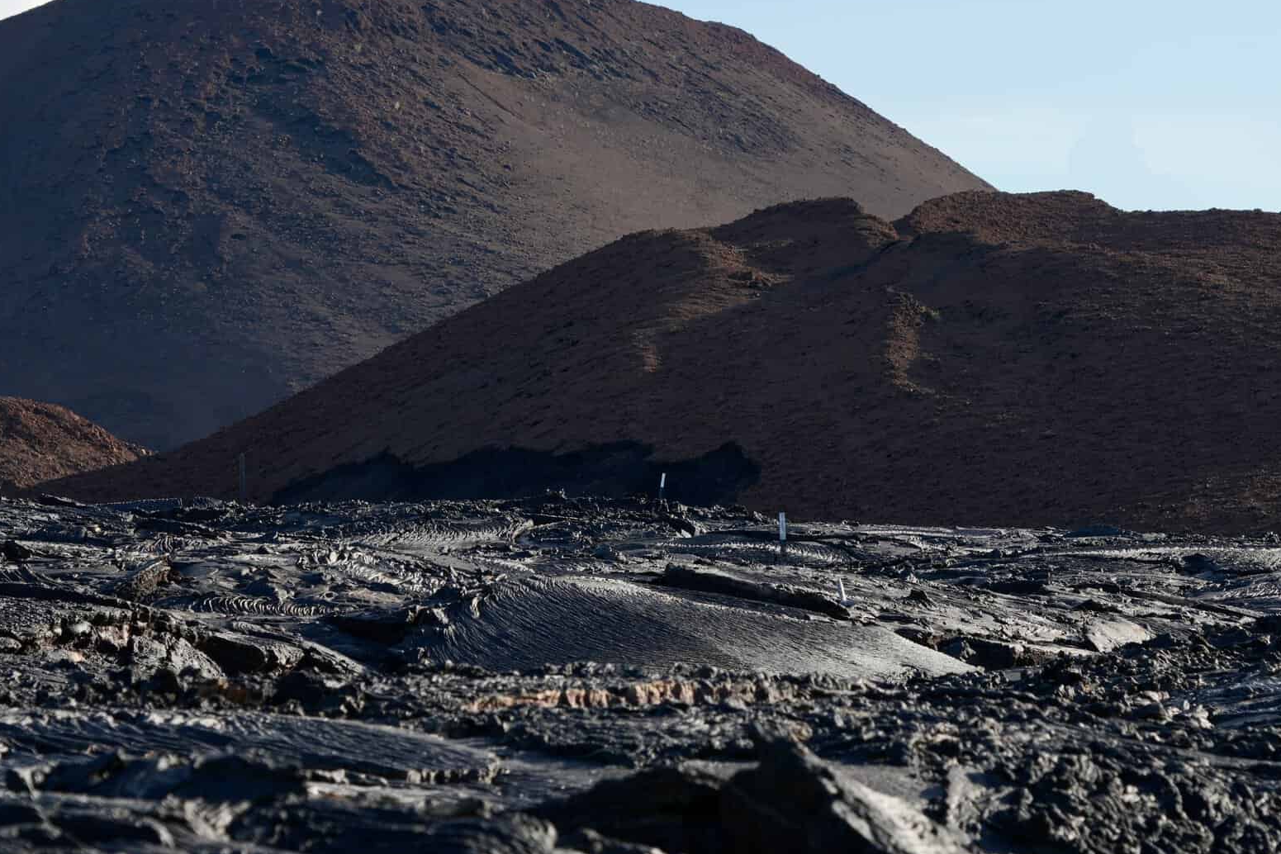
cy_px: 244
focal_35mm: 179
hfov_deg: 11.5
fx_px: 6369
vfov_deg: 7.7
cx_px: 648
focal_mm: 90
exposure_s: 1/250
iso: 100
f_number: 7.1
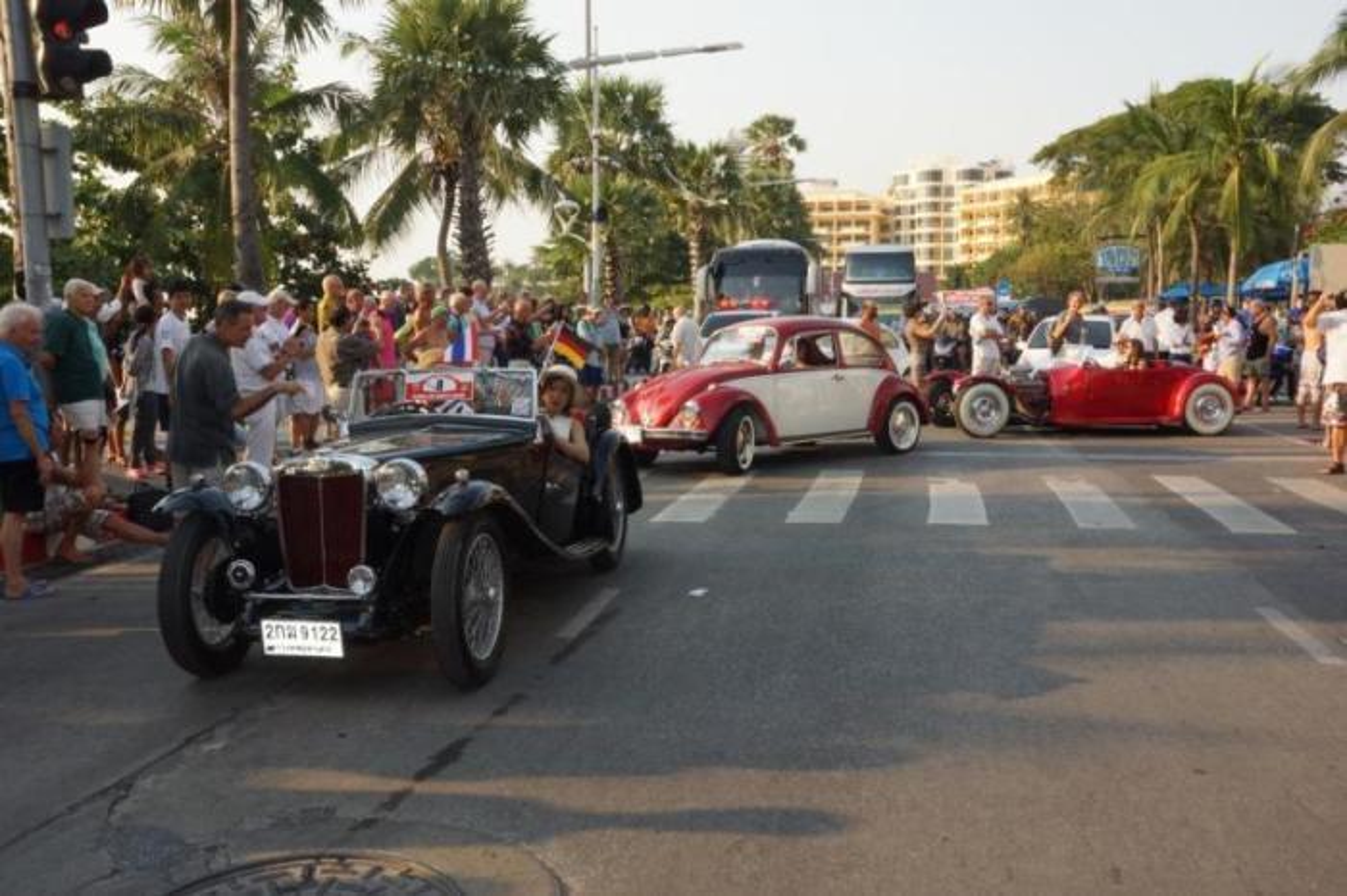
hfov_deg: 62.0
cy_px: 448
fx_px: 1122
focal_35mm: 30
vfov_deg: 43.6
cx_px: 674
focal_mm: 20
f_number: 18
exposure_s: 1/160
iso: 800
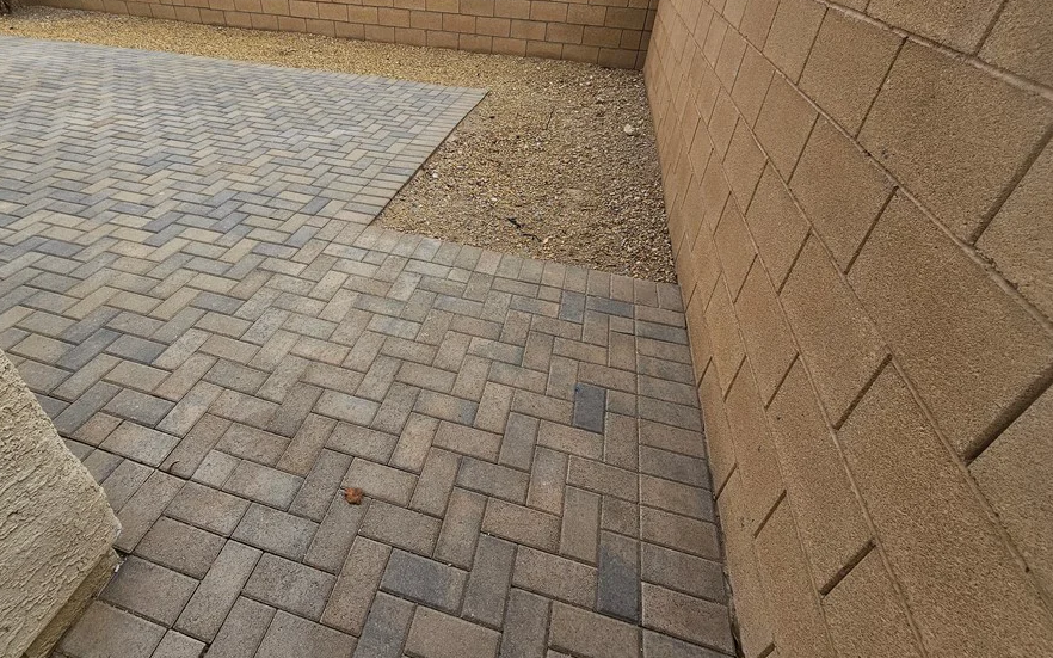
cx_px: 452
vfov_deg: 70.4
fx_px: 459
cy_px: 259
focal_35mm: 16
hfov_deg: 97.2
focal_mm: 2.2
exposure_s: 1/1387
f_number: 2.2
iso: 50
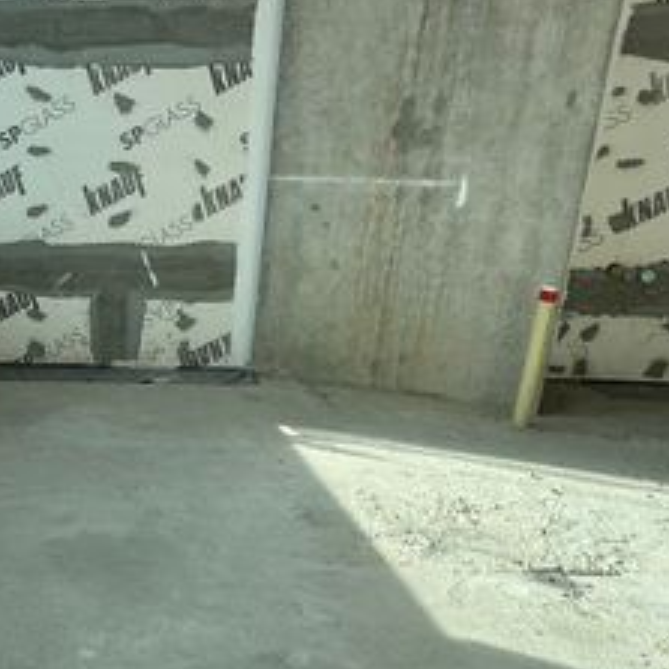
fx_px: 809
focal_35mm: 37
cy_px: 348
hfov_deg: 39.8
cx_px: 8
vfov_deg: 44.9
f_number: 2.2
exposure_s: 1/868
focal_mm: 2.22
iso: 40
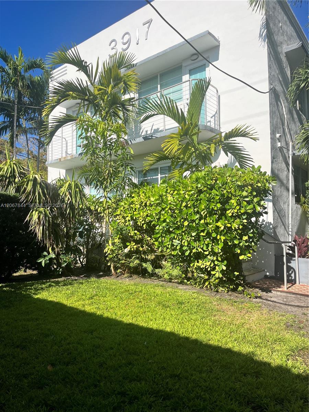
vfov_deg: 67.3
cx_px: 154
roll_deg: +1.0
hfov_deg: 53.1
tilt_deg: +5.6
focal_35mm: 26
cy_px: 206
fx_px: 309
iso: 50
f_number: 1.6
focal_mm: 5.1
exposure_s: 1/3876
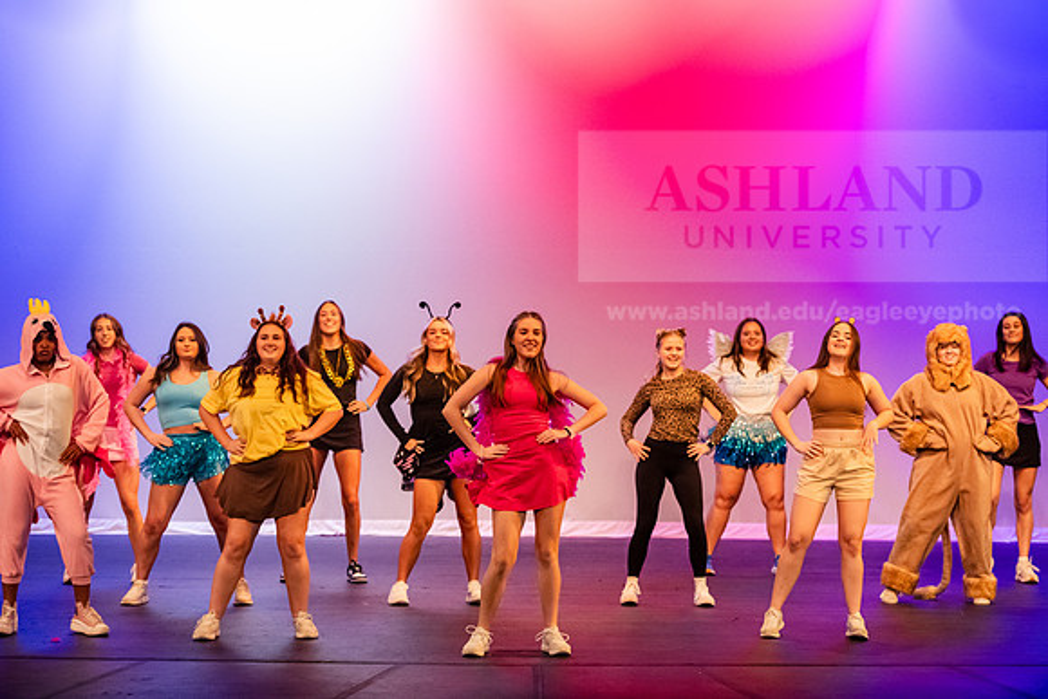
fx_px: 2912
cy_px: 350
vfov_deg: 13.7
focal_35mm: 100
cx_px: 524
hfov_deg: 20.4
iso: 4000
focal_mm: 100
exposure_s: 1/320
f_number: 3.2
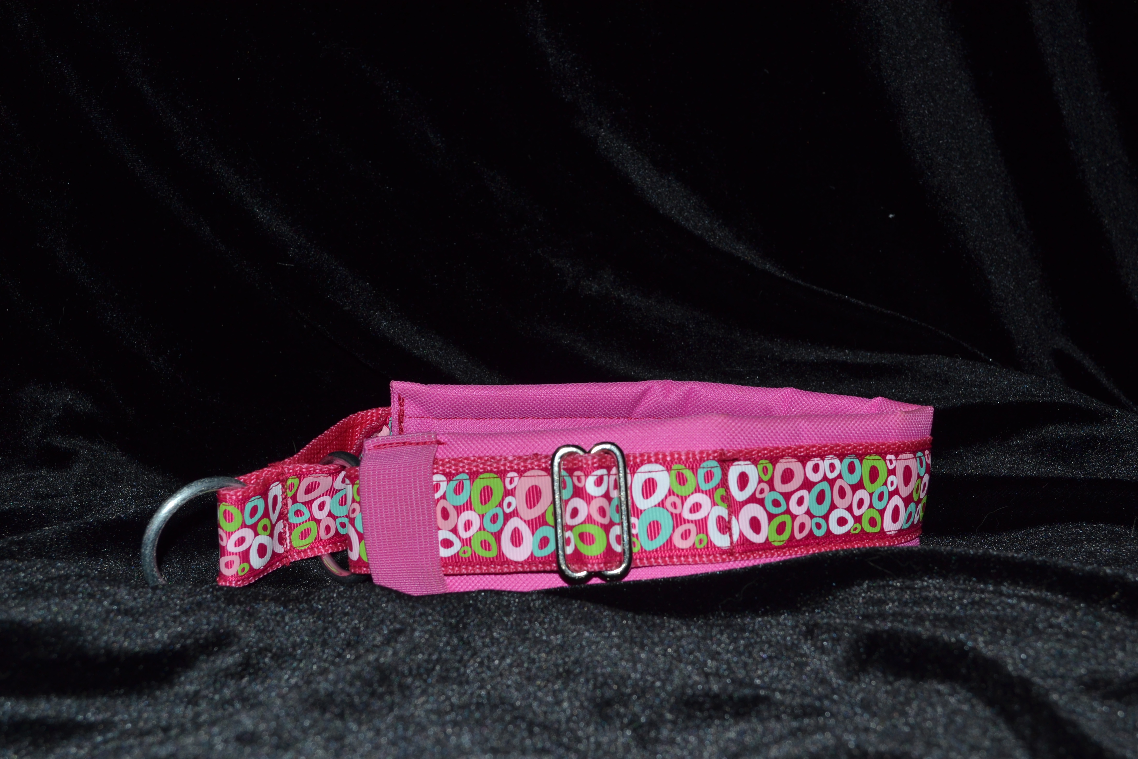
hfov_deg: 43.6
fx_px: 1422
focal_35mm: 45
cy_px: 380
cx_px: 569
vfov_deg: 29.9
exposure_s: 1/60
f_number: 8
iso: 100
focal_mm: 30
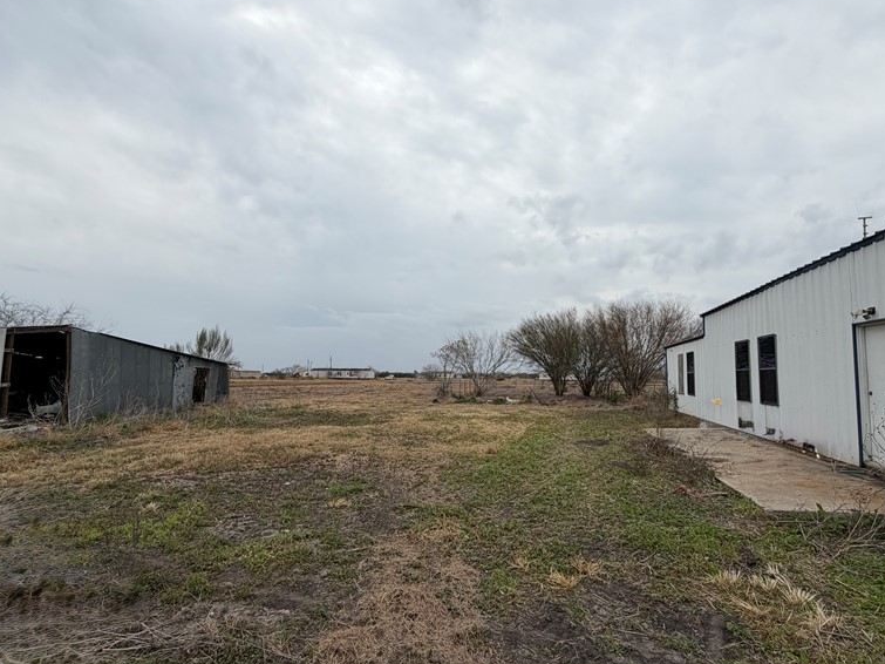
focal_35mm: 19
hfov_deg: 84.6
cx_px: 459
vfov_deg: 68.7
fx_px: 486
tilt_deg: +3.7
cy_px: 339
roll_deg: -0.5
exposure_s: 1/770
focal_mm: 2.22
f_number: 2.2
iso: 32
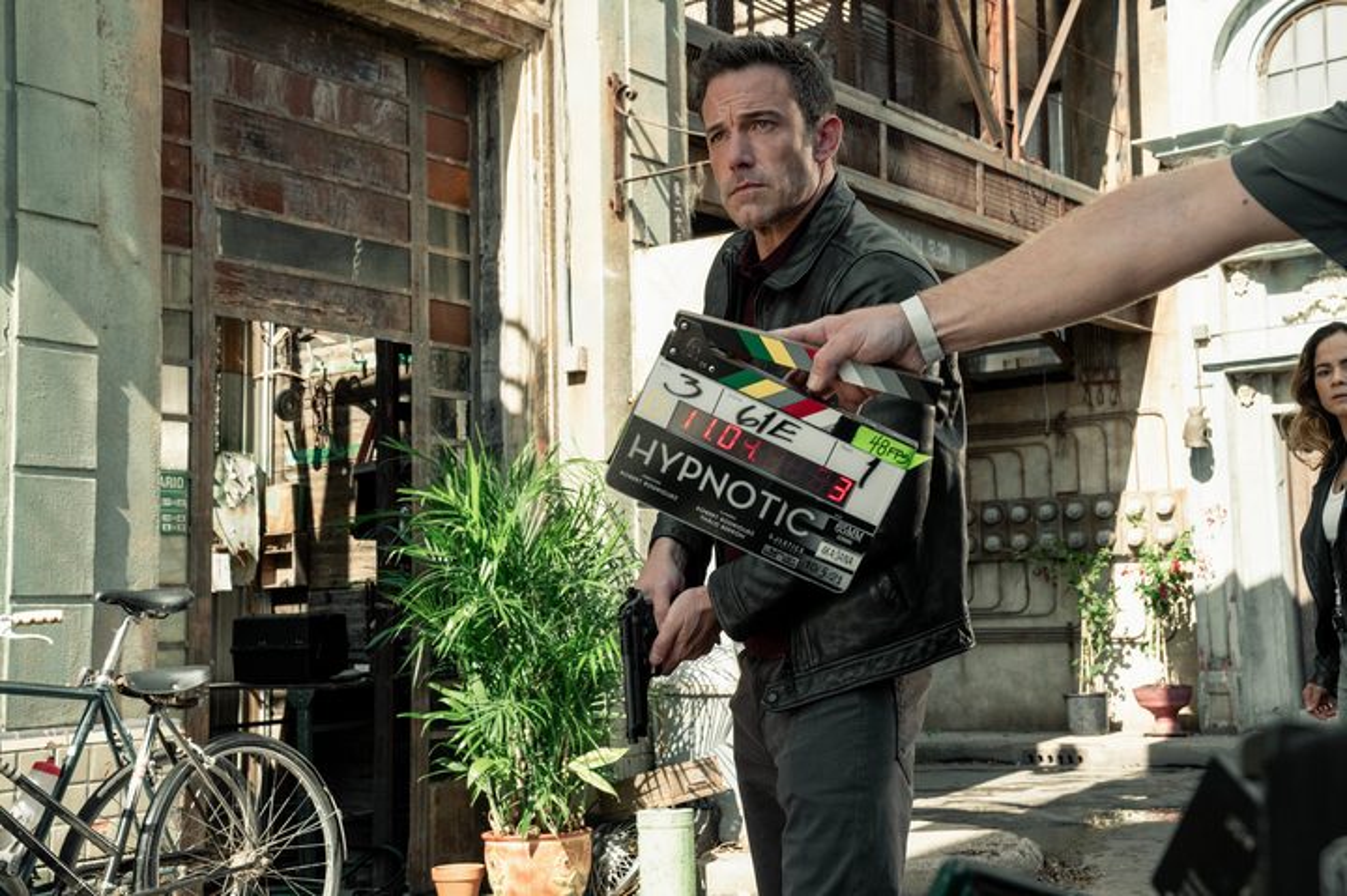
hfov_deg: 42.8
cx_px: 674
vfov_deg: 29.2
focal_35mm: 46
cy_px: 448
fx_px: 1720
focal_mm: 46
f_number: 9
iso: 1600
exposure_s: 1/800
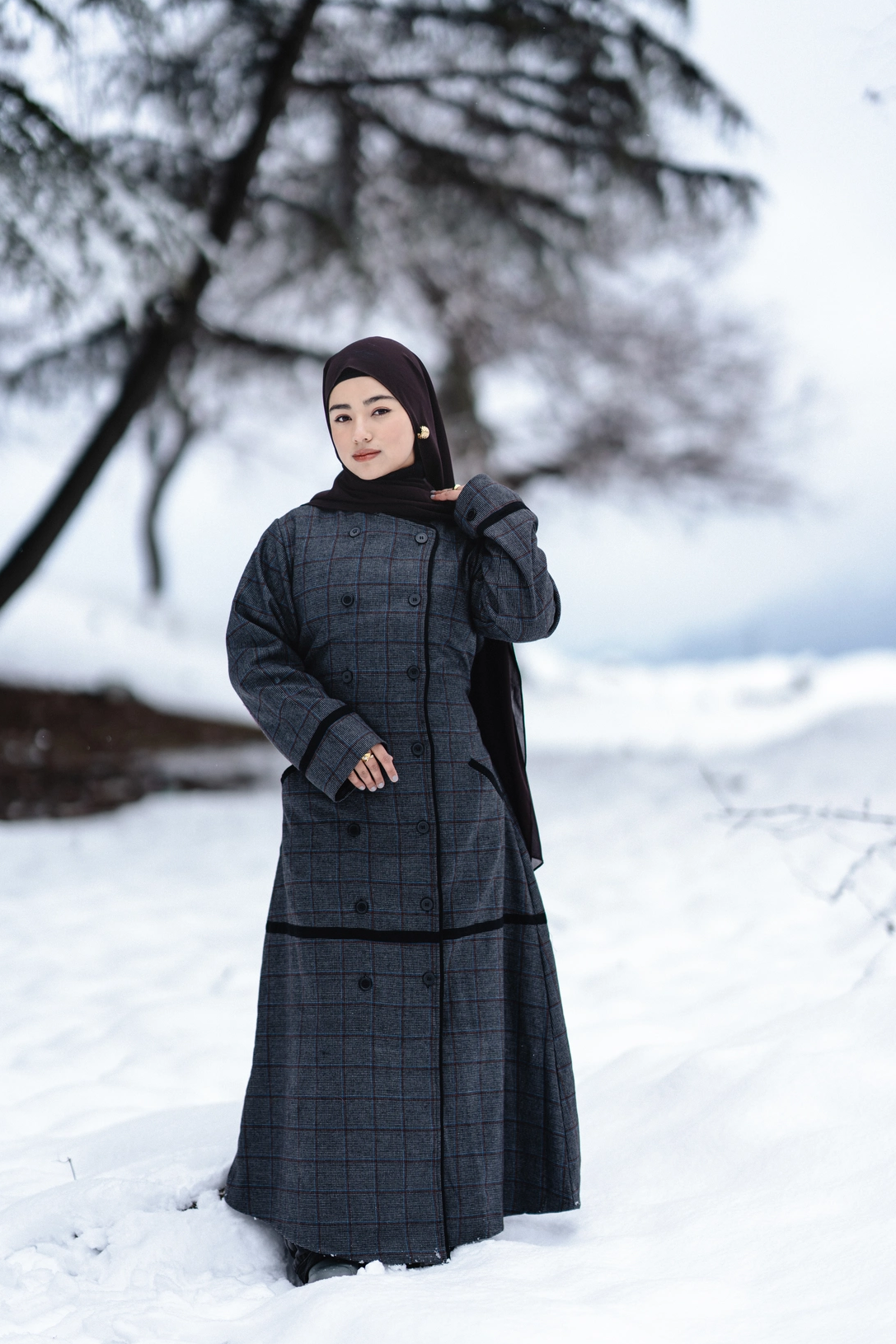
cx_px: 446
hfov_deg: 15.9
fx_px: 3211
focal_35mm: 86
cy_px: 678
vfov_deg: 23.6
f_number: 1.4
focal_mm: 85
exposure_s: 1/2000
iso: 50
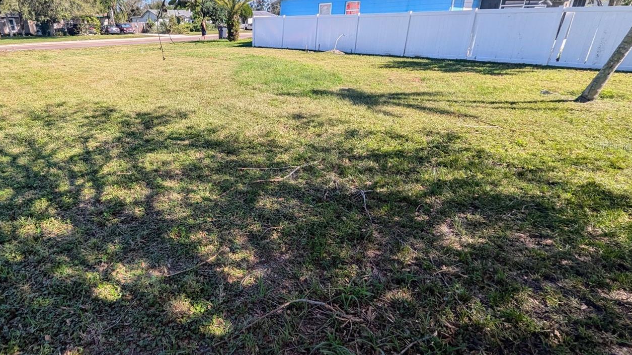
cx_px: 241
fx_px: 302
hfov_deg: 91.0
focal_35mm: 18
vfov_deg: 60.6
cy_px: 146
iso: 46
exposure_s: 1/964
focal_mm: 1.95
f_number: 2.2
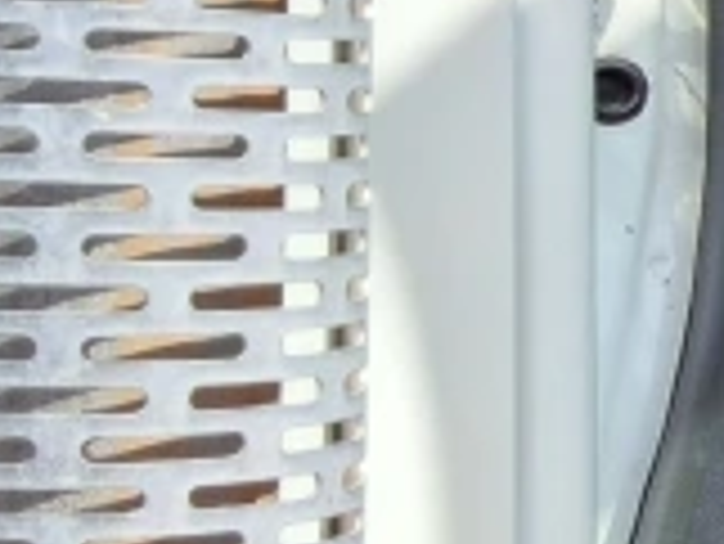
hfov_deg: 11.6
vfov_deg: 10.7
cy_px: 346
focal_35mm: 139
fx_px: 2909
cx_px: 1736
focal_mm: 2.91
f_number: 1.9
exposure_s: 1/1014
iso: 32
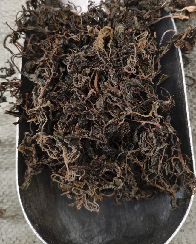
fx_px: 239
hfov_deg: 44.4
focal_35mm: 33
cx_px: 113
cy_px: 97
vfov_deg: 53.8
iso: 1000
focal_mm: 4.94
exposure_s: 1/20
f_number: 1.5
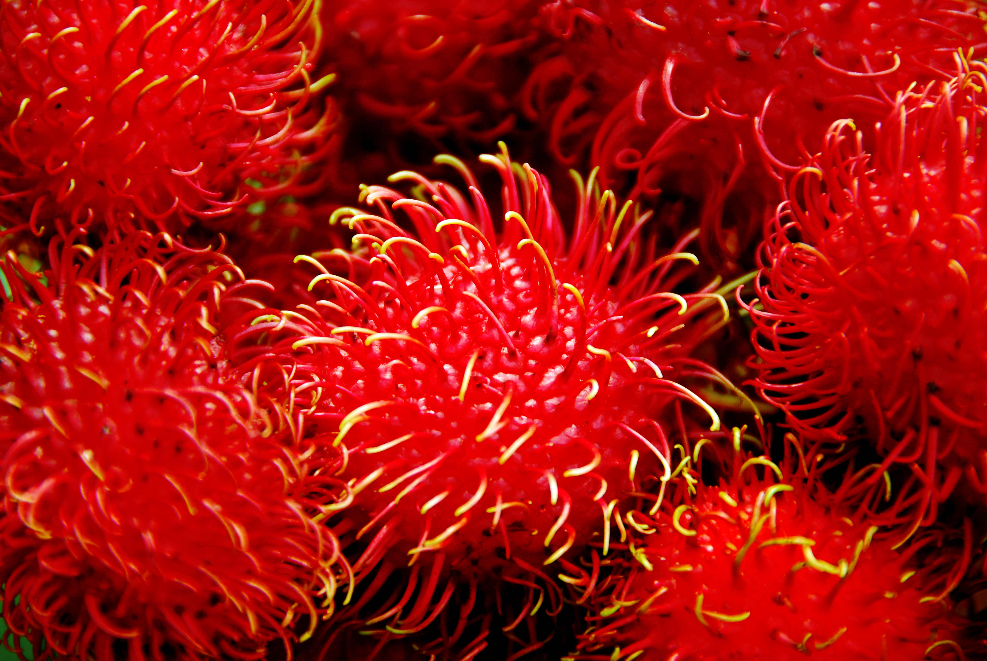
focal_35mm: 300
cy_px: 330
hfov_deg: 6.9
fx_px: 8235
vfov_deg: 4.6
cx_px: 494
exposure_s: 1/160
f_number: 5.6
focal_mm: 200
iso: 400
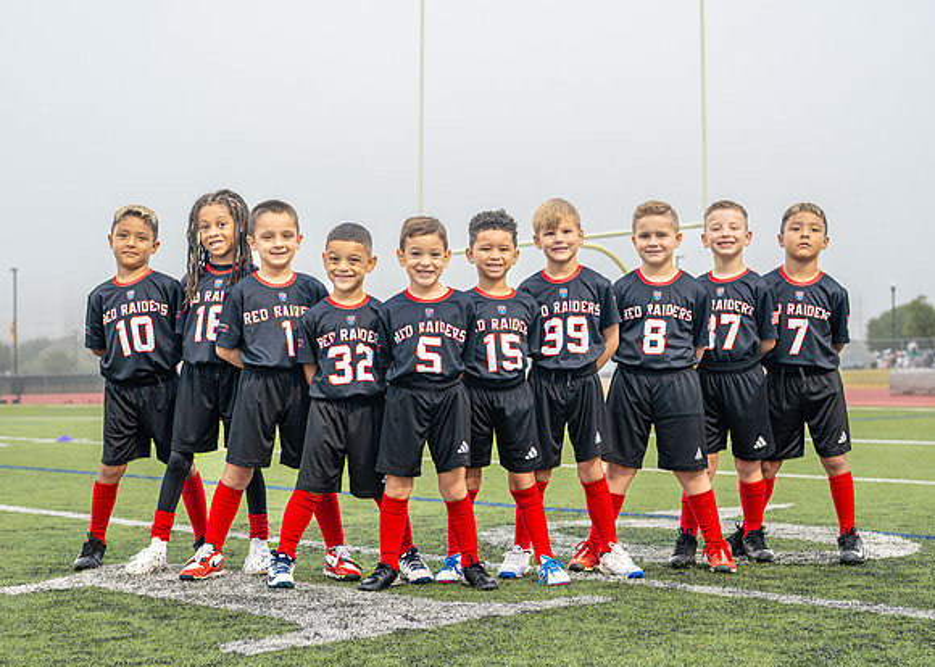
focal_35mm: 64
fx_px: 1705
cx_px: 458
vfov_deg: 22.1
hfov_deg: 30.7
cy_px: 359
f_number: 3.5
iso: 1000
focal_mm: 50
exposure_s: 1/500
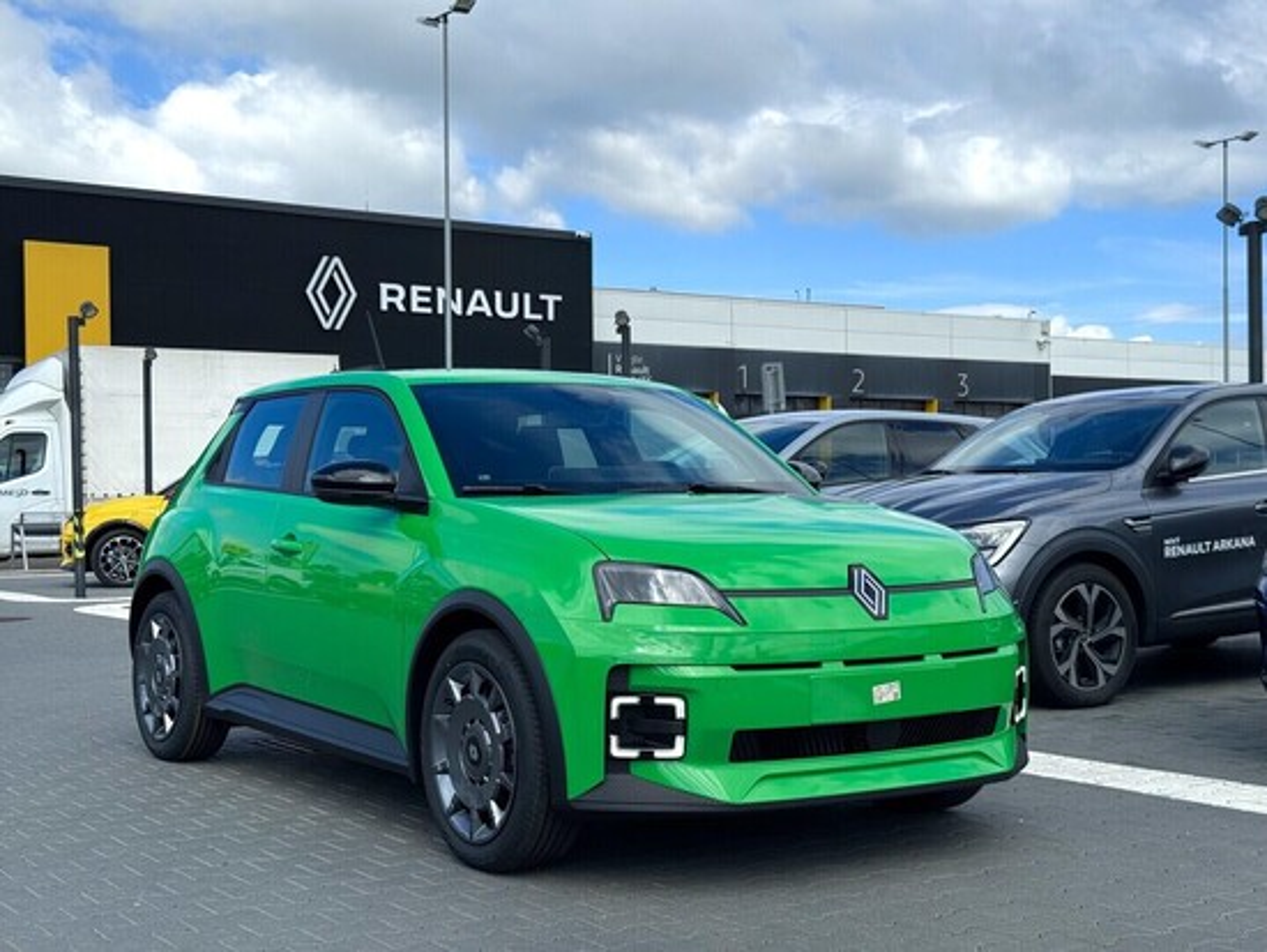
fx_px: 1758
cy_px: 476
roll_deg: +1.8
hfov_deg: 39.6
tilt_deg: +1.3
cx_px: 634
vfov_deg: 30.3
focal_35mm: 48
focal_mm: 6.76
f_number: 1.78
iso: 64
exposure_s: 1/4608
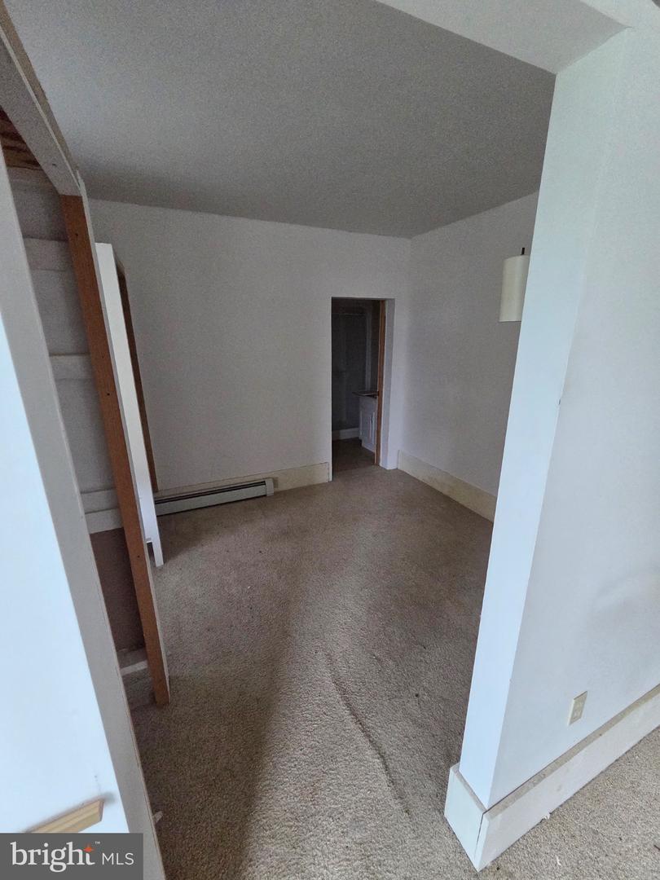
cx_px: 330
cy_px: 440
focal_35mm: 13
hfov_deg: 89.9
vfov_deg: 106.2
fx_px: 330
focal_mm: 2.2
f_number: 2.2
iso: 500
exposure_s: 1/359
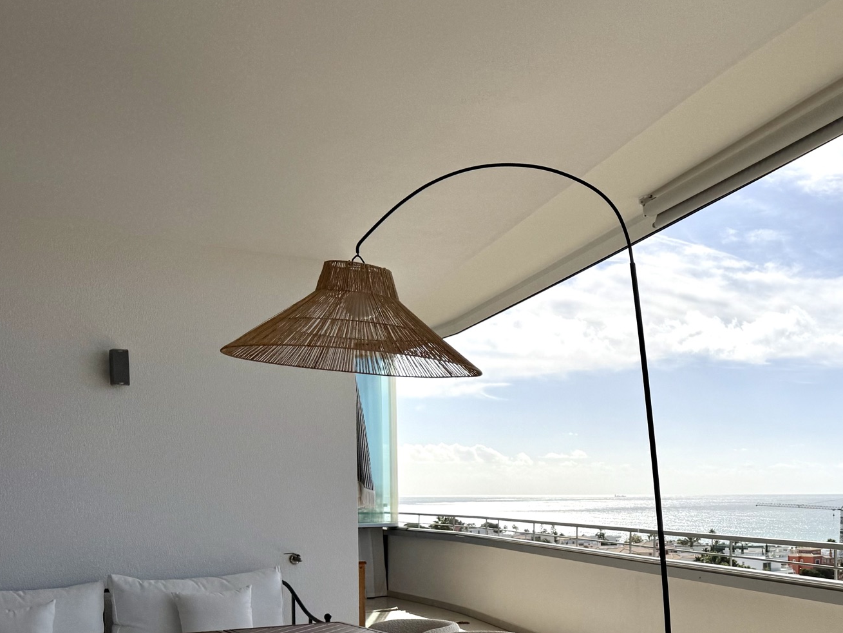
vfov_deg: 31.9
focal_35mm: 44
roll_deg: -0.1
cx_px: 723
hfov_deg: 40.4
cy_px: 520
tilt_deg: -1.5
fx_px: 1072
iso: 80
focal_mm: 6.76
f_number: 1.78
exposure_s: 1/11905
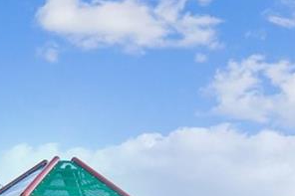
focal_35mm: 81
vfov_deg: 14.2
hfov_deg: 24.8
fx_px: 663
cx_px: 82
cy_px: 386
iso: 100
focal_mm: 10
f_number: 8
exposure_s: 1/30
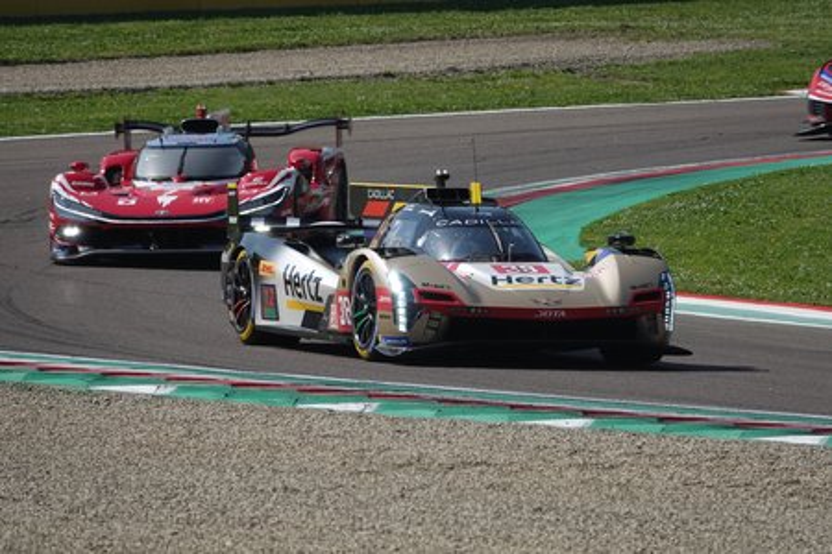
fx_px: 11208
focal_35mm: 485
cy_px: 277
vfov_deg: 2.8
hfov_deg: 4.3
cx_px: 416
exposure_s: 1/800
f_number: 5
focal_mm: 177.86
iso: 100
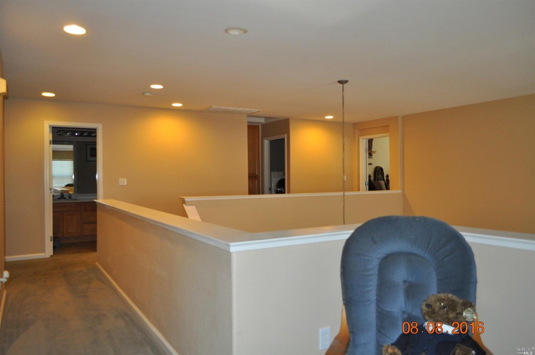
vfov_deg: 47.8
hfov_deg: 67.5
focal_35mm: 27
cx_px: 268
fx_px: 401
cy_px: 178
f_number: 3.5
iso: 800
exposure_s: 1/80
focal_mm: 18
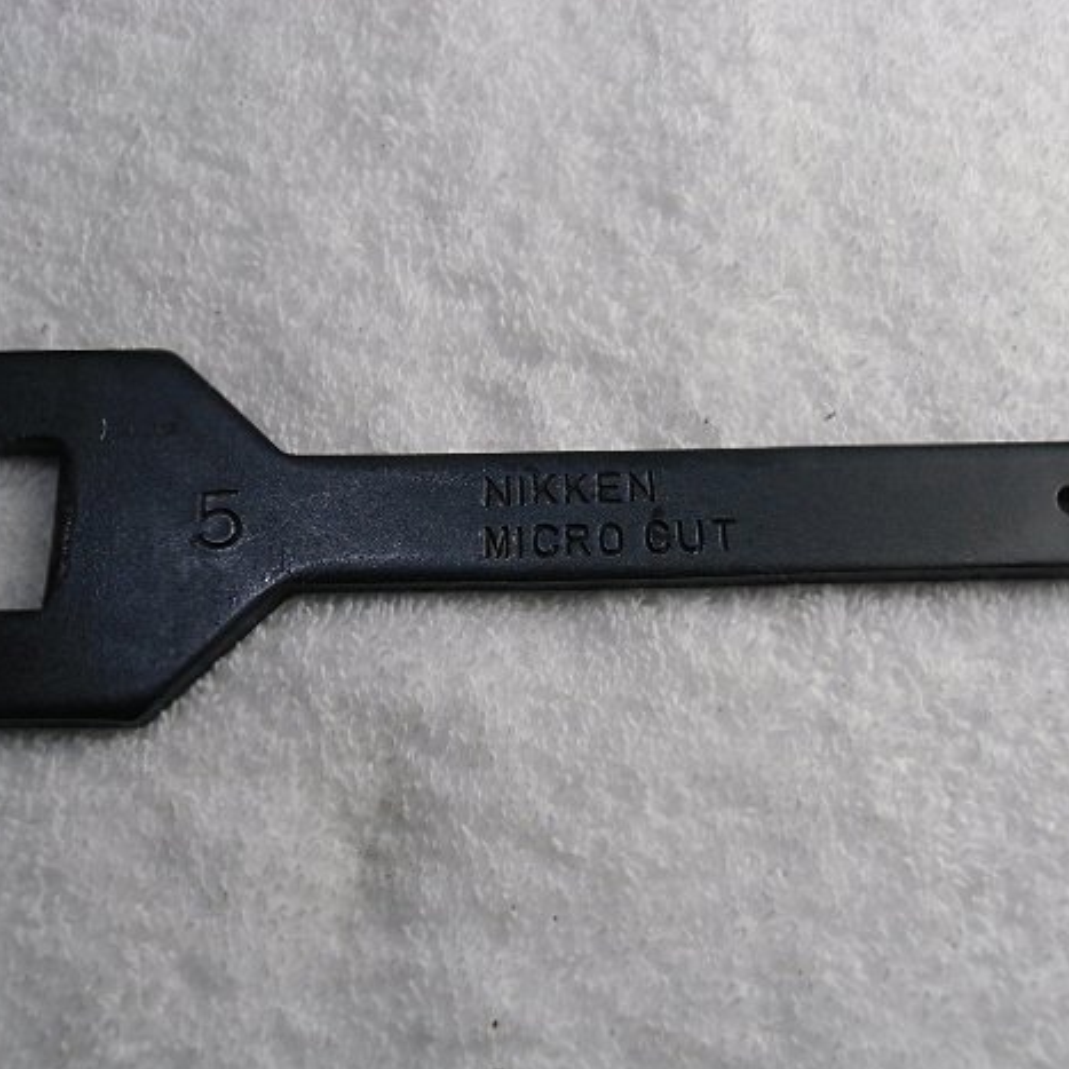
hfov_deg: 41.8
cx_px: 483
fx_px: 1398
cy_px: 547
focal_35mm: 40
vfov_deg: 41.9
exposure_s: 1/125
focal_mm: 5.93
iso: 200
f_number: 3.7
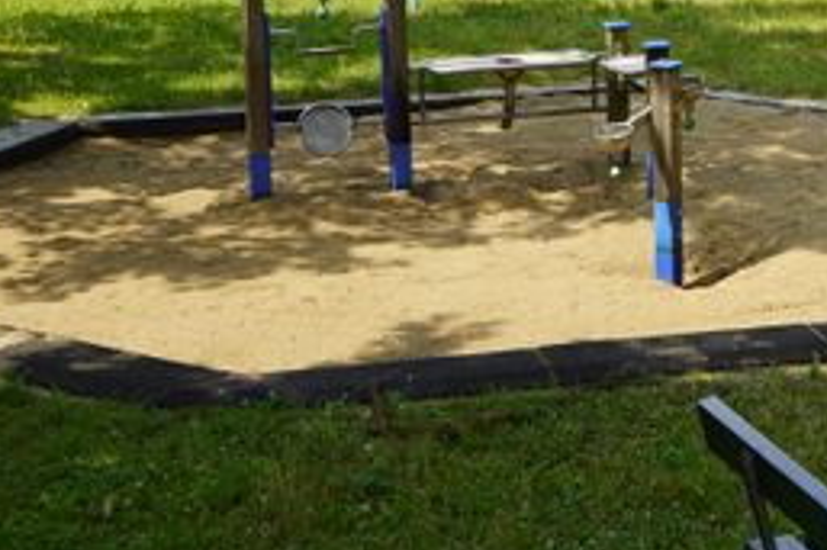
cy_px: 74
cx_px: 824
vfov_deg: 13.8
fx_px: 2250
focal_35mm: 98
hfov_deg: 20.2
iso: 100
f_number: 8
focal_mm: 28
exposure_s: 1/125
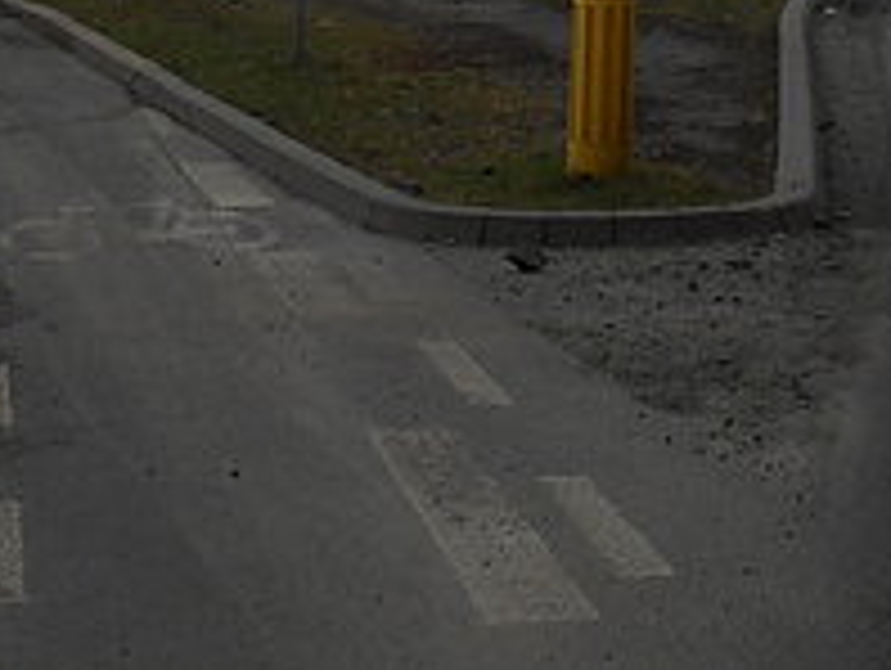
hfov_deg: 16.7
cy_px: -843
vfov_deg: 11.0
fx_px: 3041
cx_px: 464
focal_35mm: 118
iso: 80
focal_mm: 4.6
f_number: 3.2
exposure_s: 1/640
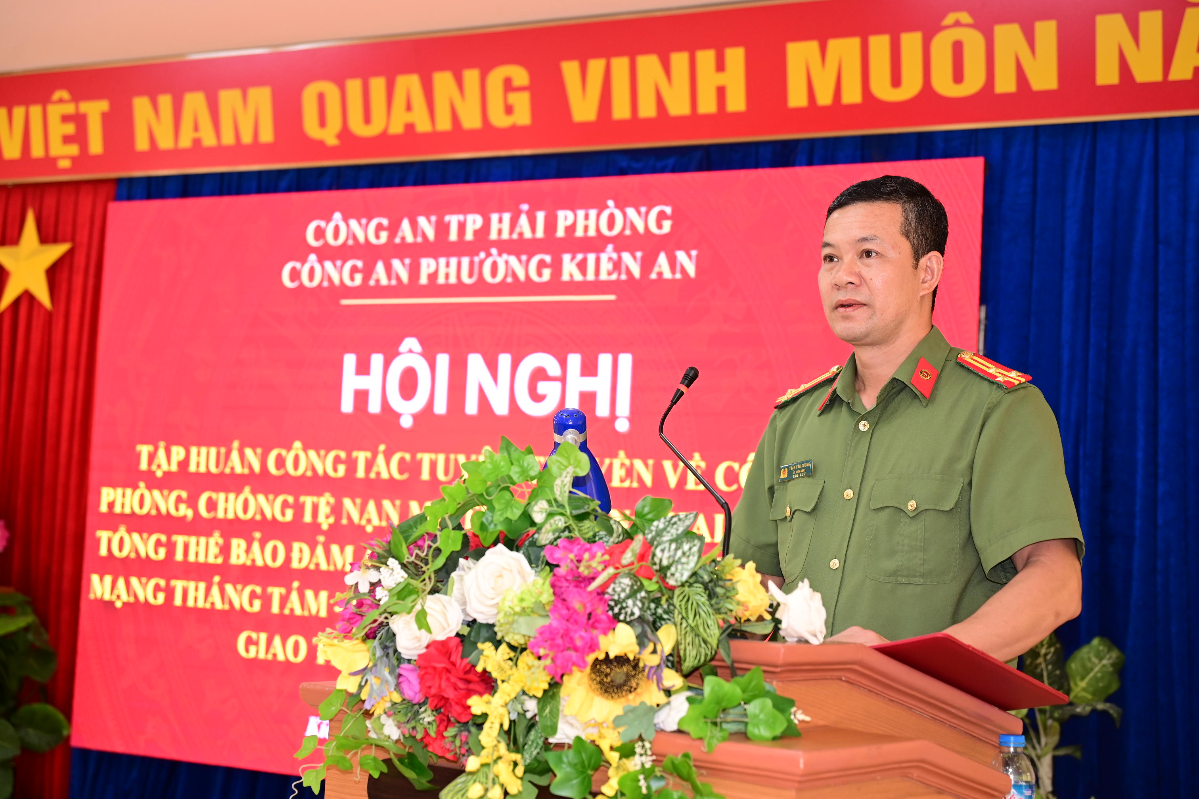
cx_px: 600
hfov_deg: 38.2
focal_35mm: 52
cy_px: 400
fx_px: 1732
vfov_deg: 26.0
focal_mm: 52
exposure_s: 1/100
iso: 1000
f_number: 4
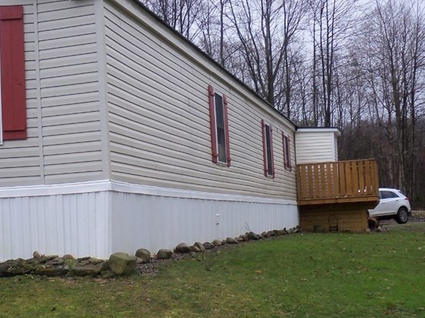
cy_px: 170
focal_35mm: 65
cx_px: 128
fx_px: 798
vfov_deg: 22.6
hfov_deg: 29.5
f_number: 3.5
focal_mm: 6.3
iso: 100
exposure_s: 1/100
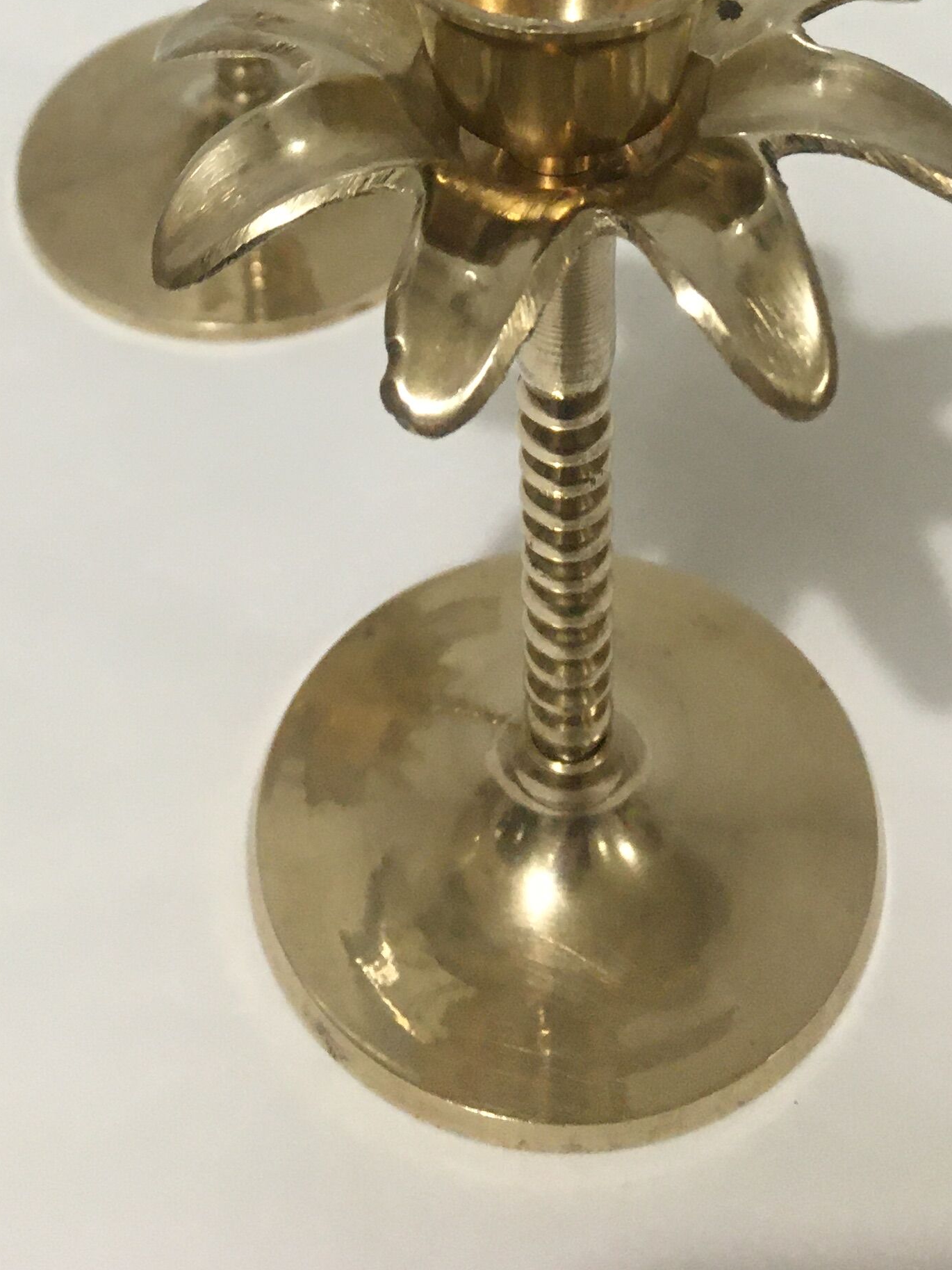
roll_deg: -0.1
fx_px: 2347
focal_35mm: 64
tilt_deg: -37.8
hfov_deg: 22.9
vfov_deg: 27.9
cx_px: 491
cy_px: -87
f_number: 2.2
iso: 160
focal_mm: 4.15
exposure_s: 1/33
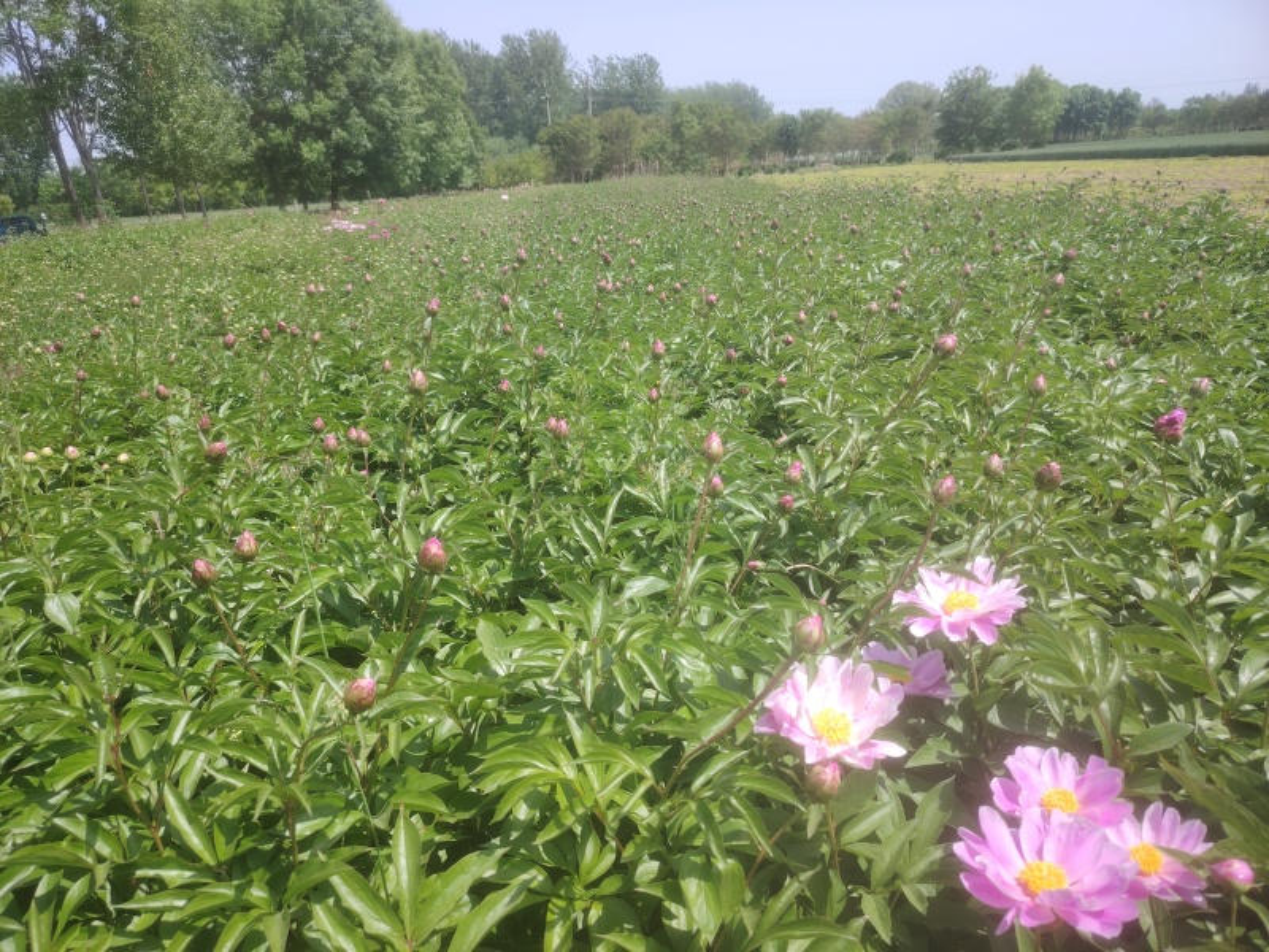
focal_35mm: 24
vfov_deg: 56.8
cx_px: 634
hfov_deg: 71.6
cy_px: 476
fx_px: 880
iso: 100
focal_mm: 5.25
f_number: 1.75
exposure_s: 1/393
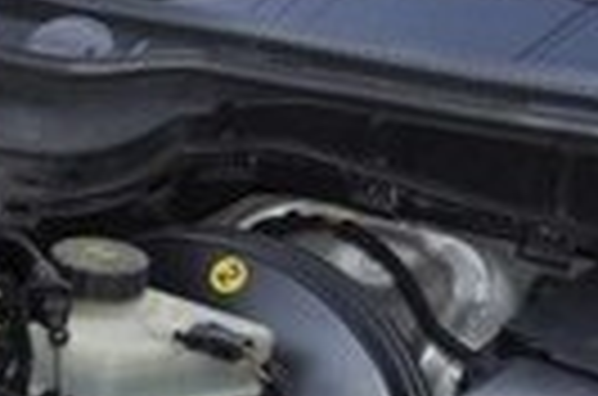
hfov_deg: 12.9
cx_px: -670
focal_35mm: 134
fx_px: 2221
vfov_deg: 10.0
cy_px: 518
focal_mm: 18
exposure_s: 1/60
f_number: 3.5
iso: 720
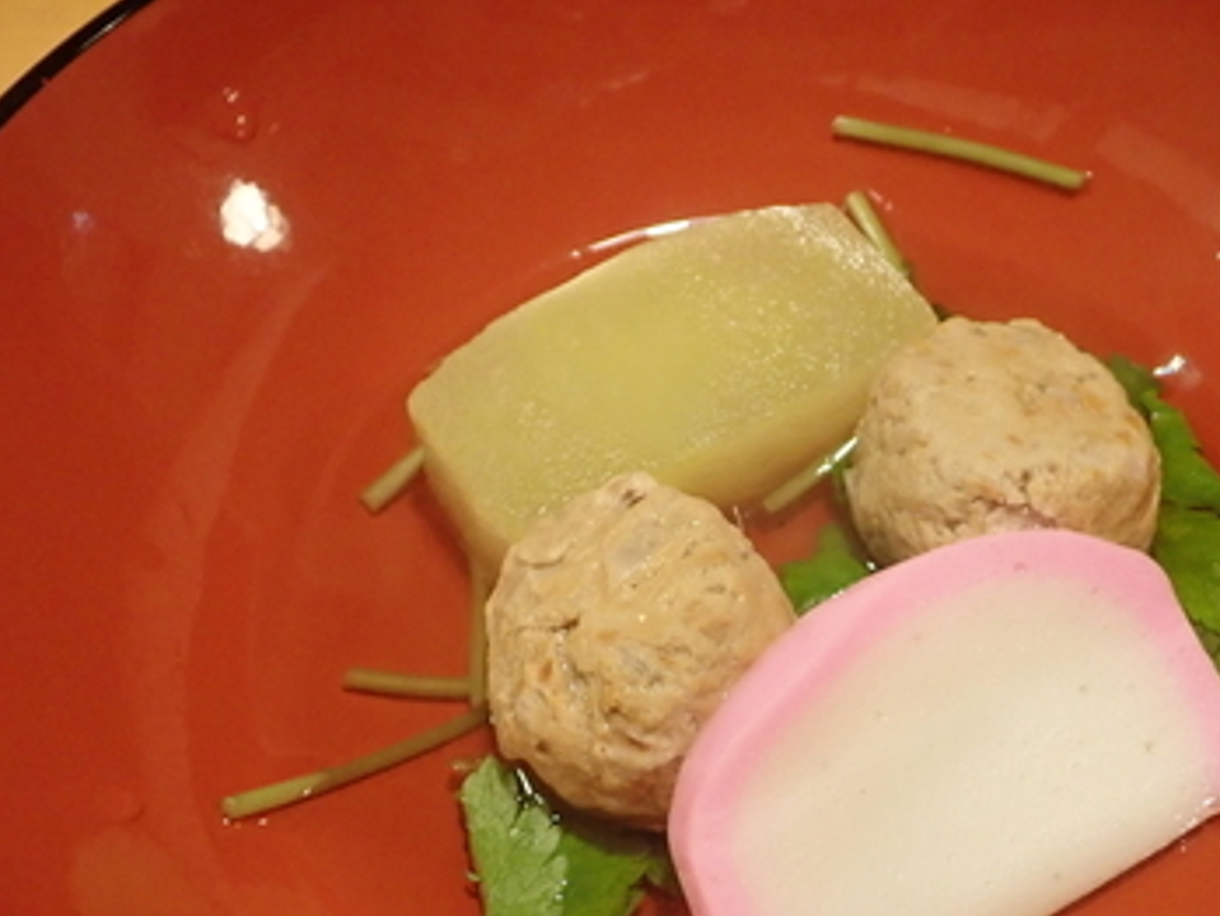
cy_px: 619
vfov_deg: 26.4
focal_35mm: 55
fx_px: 1939
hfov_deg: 34.4
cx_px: 860
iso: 640
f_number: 2.4
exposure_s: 1/30
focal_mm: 5.87
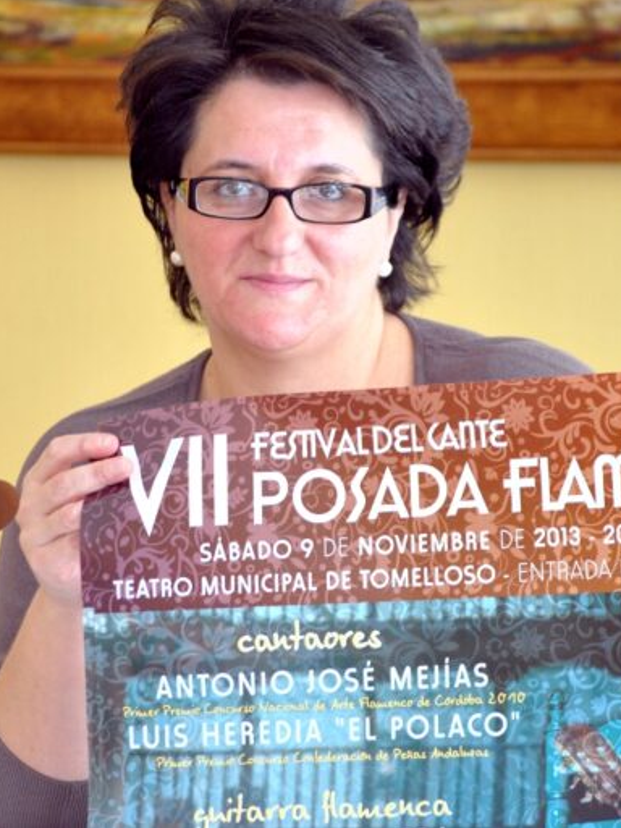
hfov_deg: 6.8
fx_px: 5191
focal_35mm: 217
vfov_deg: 9.1
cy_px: 412
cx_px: 278
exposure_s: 1/80
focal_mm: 100
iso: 800
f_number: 4.5
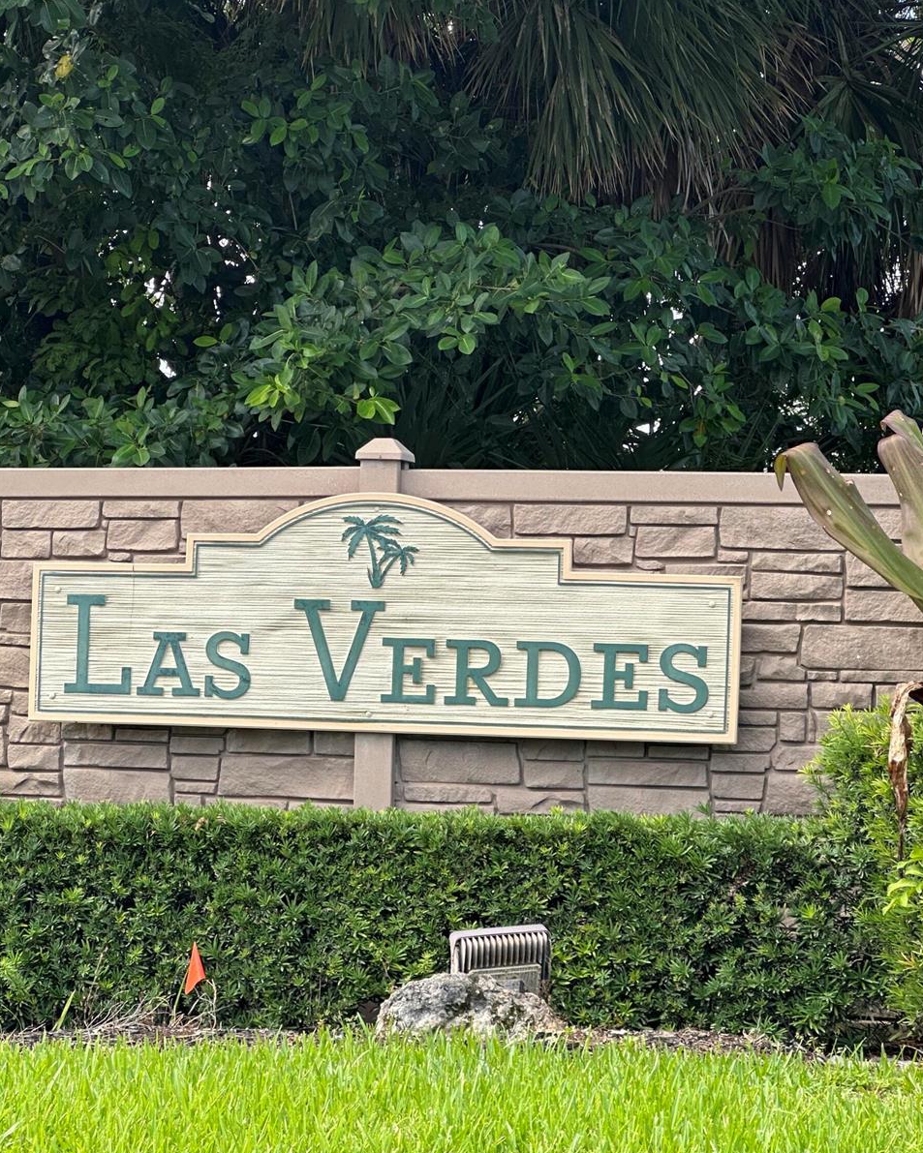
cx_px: 368
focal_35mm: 101
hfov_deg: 15.2
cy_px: 579
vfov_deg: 19.0
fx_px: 3448
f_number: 2.8
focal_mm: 9
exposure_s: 1/124
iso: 32
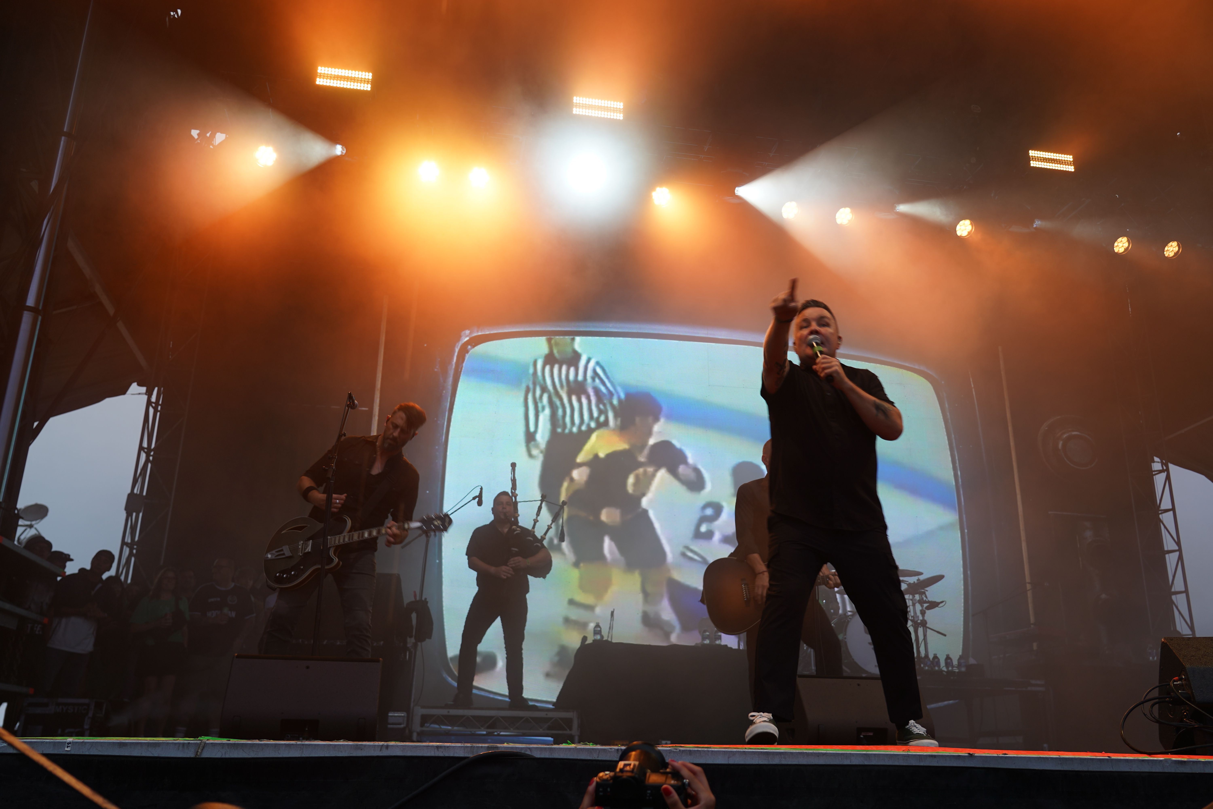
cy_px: 404
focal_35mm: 30
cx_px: 606
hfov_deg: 61.9
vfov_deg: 43.6
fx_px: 1011
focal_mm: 30
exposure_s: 1/60
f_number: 4
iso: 100
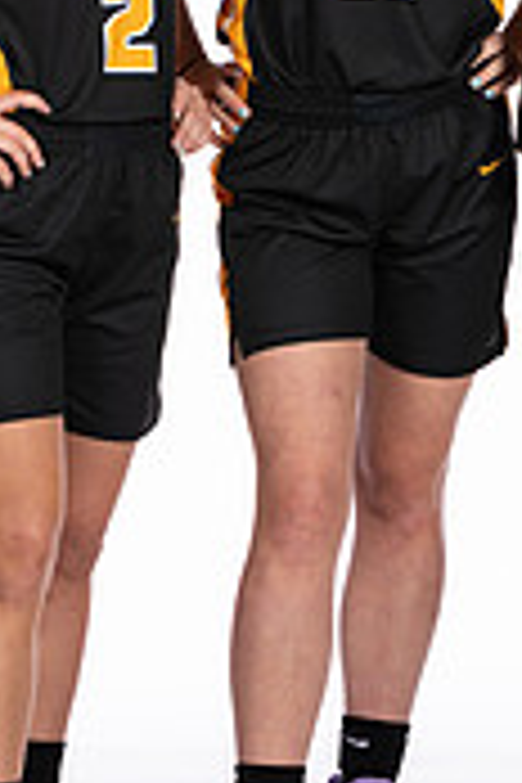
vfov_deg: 7.6
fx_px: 5894
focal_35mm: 271
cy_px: 148
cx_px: 382
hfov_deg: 5.1
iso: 100
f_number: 5.6
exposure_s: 1/100
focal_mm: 70
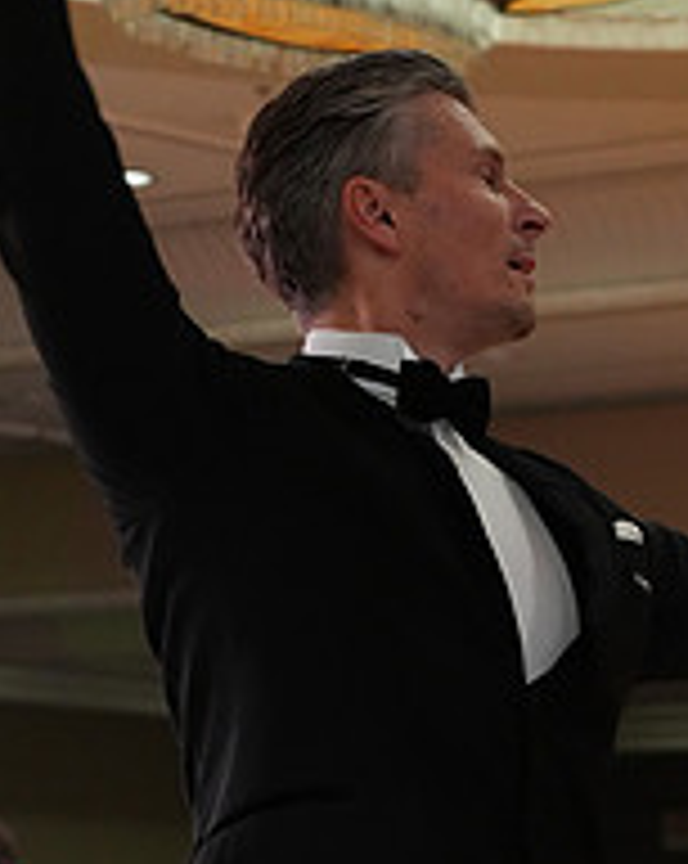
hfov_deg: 7.7
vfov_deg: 9.5
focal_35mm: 199
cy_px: 1292
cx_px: 794
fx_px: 5077
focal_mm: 70
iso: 3200
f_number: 5
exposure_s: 1/200
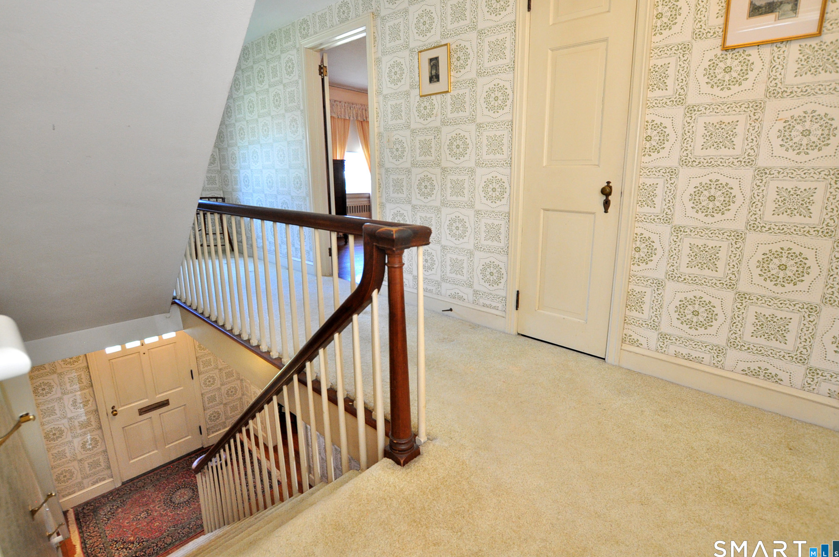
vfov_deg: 73.6
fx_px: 372
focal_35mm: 16
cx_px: 400
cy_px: 268
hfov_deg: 96.7
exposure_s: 1/30
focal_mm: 10
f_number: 5
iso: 800
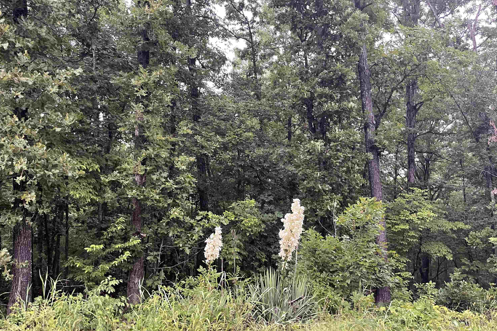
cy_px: 177
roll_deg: +2.2
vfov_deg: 46.4
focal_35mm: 28
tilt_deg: -0.8
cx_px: 248
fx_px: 387
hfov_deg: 65.5
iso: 250
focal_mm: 5.1
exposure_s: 1/60
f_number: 1.6
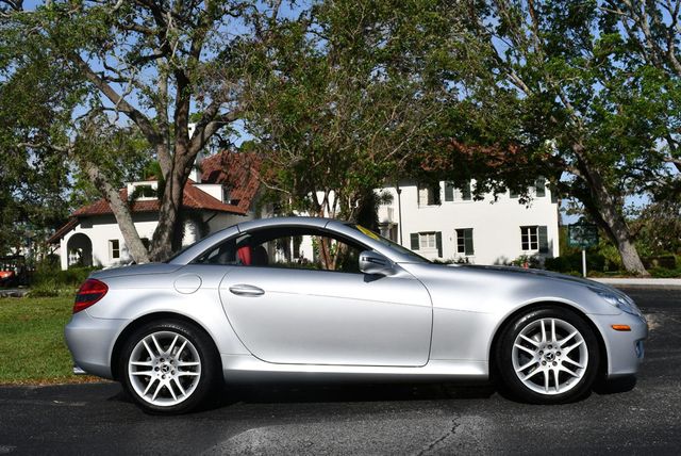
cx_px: 340
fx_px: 871
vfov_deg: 29.3
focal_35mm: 46
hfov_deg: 42.7
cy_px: 228
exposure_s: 1/400
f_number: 10
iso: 100
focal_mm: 23
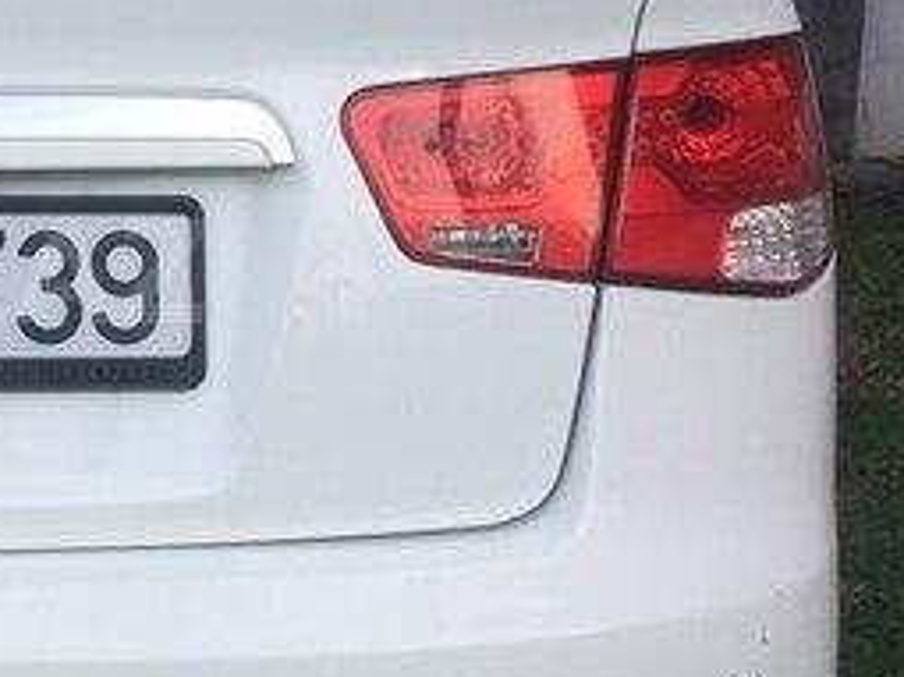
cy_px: 271
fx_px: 1958
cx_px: -160
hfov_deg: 23.9
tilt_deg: -8.3
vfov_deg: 19.6
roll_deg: +1.0
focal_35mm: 75
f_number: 2.2
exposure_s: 1/456
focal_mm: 4.15
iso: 32
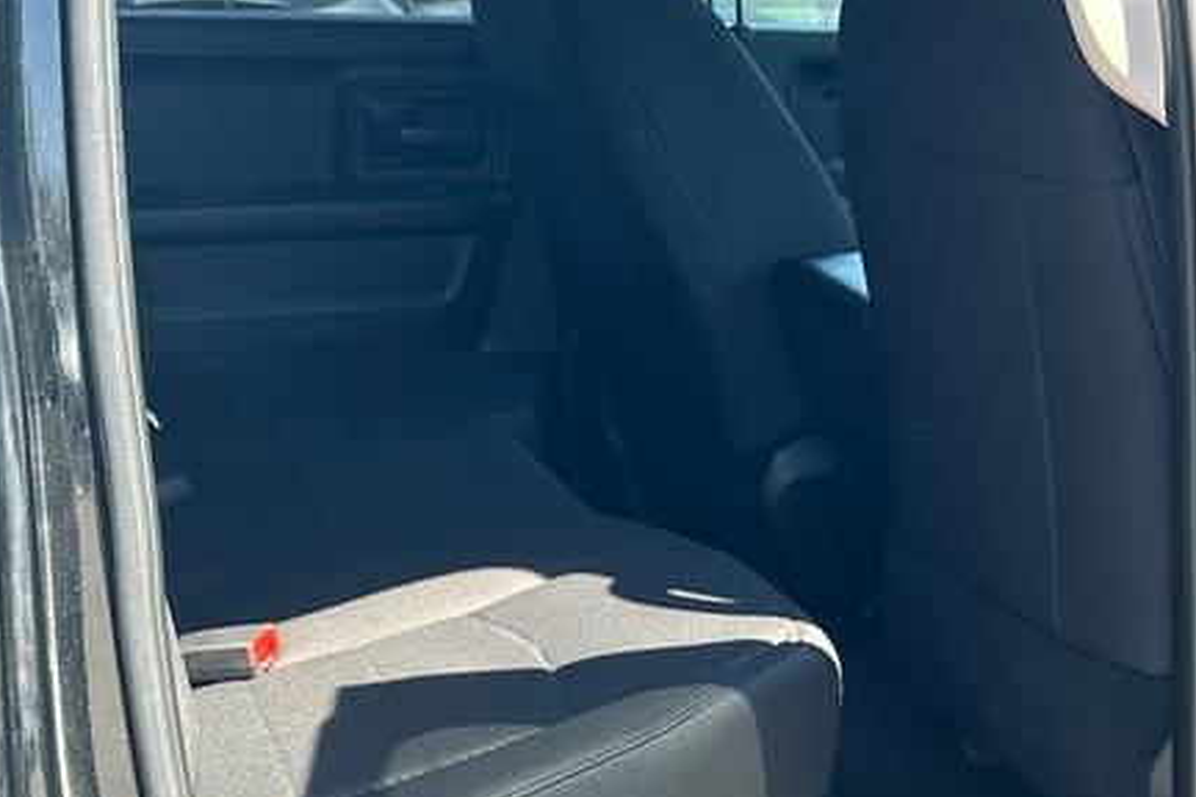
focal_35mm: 74
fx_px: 2458
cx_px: 1110
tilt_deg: -11.3
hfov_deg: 26.3
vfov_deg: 18.4
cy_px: 418
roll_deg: +1.1
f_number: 1.78
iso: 80
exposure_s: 1/376
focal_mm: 6.86
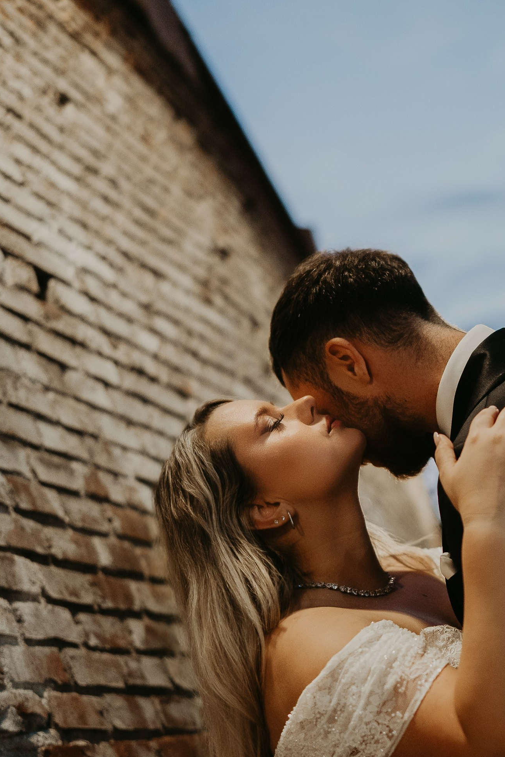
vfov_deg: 29.2
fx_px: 1452
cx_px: 474
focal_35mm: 69
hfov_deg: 19.3
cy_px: 450
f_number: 1.4
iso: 1000
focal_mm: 35
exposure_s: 1/400
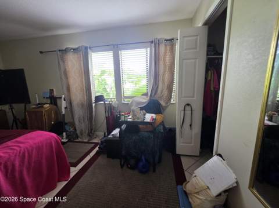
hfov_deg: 106.2
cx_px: 140
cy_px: 104
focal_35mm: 13
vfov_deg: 89.8
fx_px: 105
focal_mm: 2.2
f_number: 1.9
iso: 160
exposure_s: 1/60
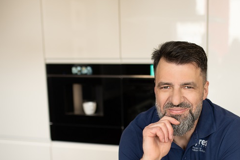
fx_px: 380
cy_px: 127
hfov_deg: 34.6
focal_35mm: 57
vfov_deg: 23.4
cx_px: 170
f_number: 2.5
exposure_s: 1/160
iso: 200
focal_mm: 35
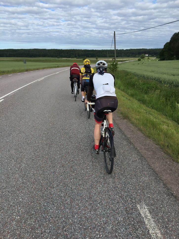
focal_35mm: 29
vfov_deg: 61.7
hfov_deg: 48.2
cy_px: 120
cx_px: 90
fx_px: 200
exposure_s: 1/1647
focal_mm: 4.15
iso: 32
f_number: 2.2
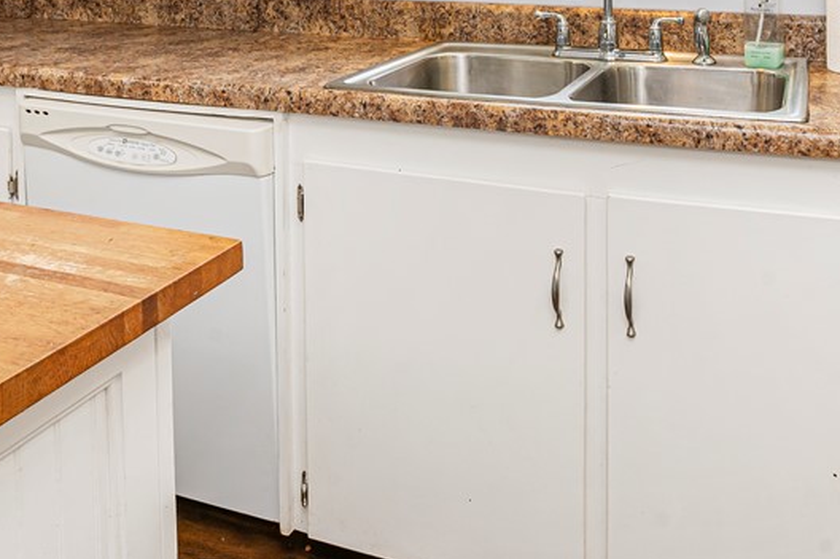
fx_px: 816
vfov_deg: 34.3
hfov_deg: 53.8
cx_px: 534
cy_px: -2
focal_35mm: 35
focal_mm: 17
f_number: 9
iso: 320
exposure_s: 1/20
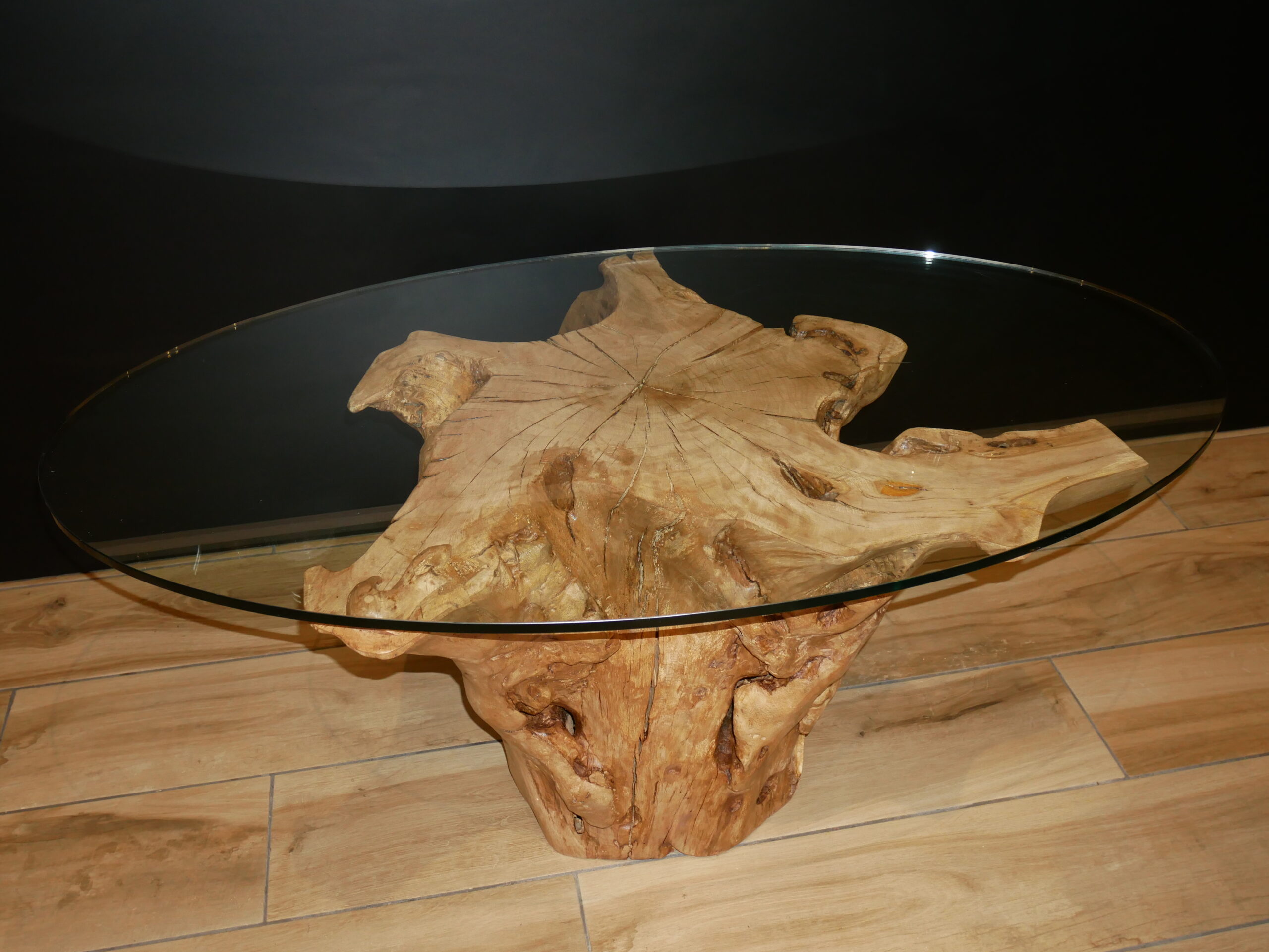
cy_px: 476
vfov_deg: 44.2
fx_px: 1174
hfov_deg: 56.8
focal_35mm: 32
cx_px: 634
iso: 800
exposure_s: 1/60
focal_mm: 16
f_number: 4
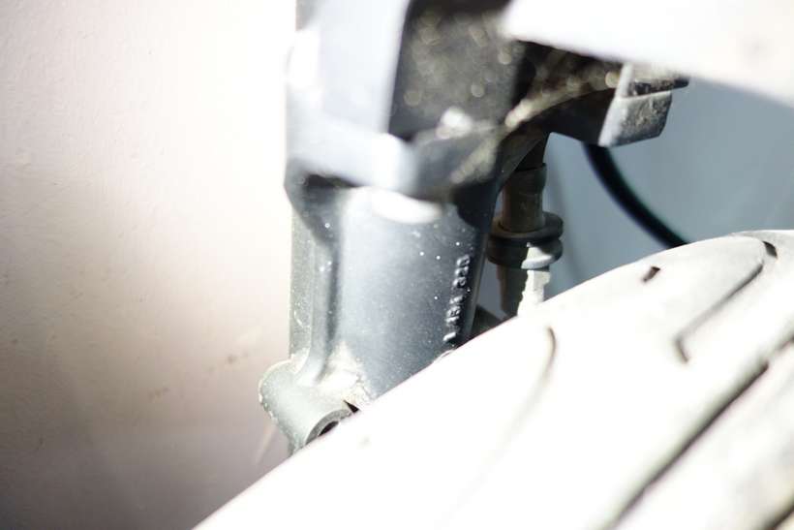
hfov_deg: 65.5
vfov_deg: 46.4
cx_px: 397
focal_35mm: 28
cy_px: 265
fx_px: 618
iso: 800
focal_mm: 10.4
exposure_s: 1/30
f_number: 1.8
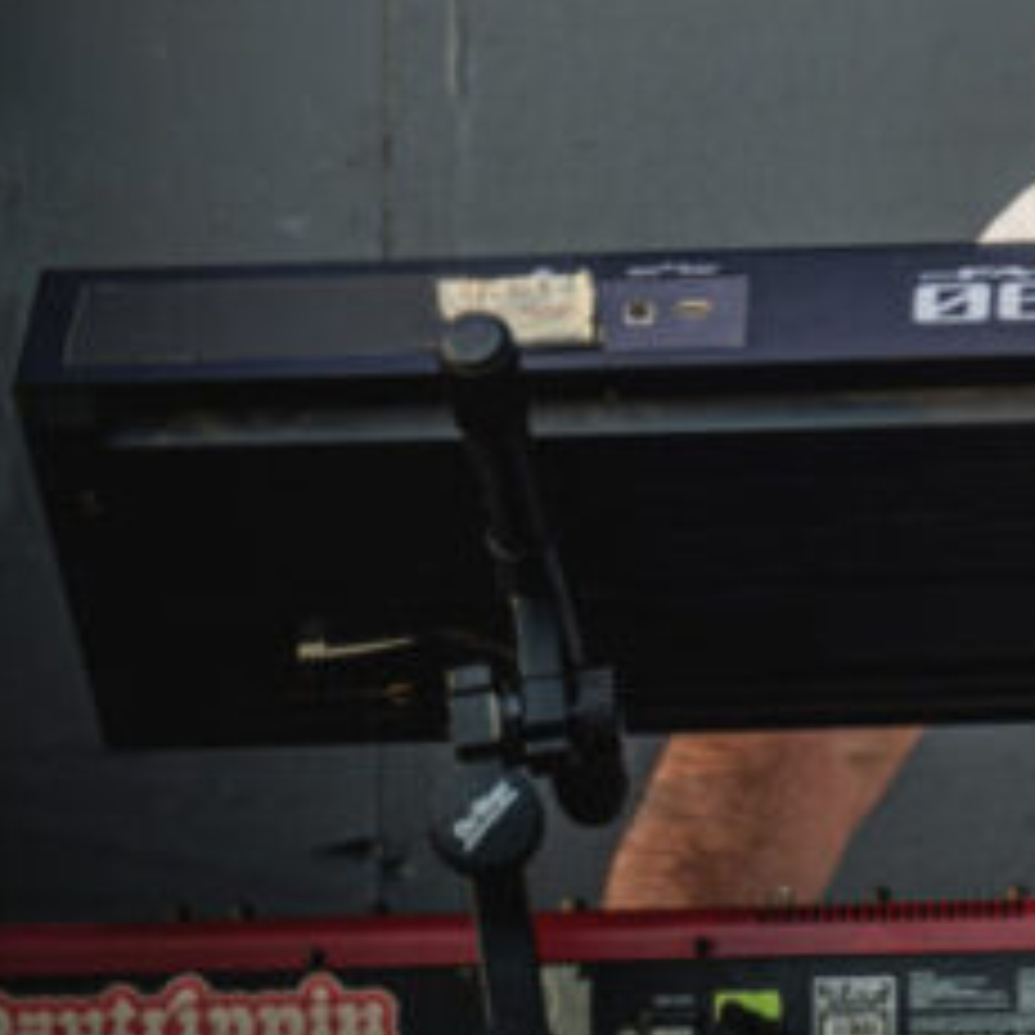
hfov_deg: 3.4
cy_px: 155
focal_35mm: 521
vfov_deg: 3.4
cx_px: 1426
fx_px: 17624
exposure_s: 1/80
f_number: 8
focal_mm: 220
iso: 500
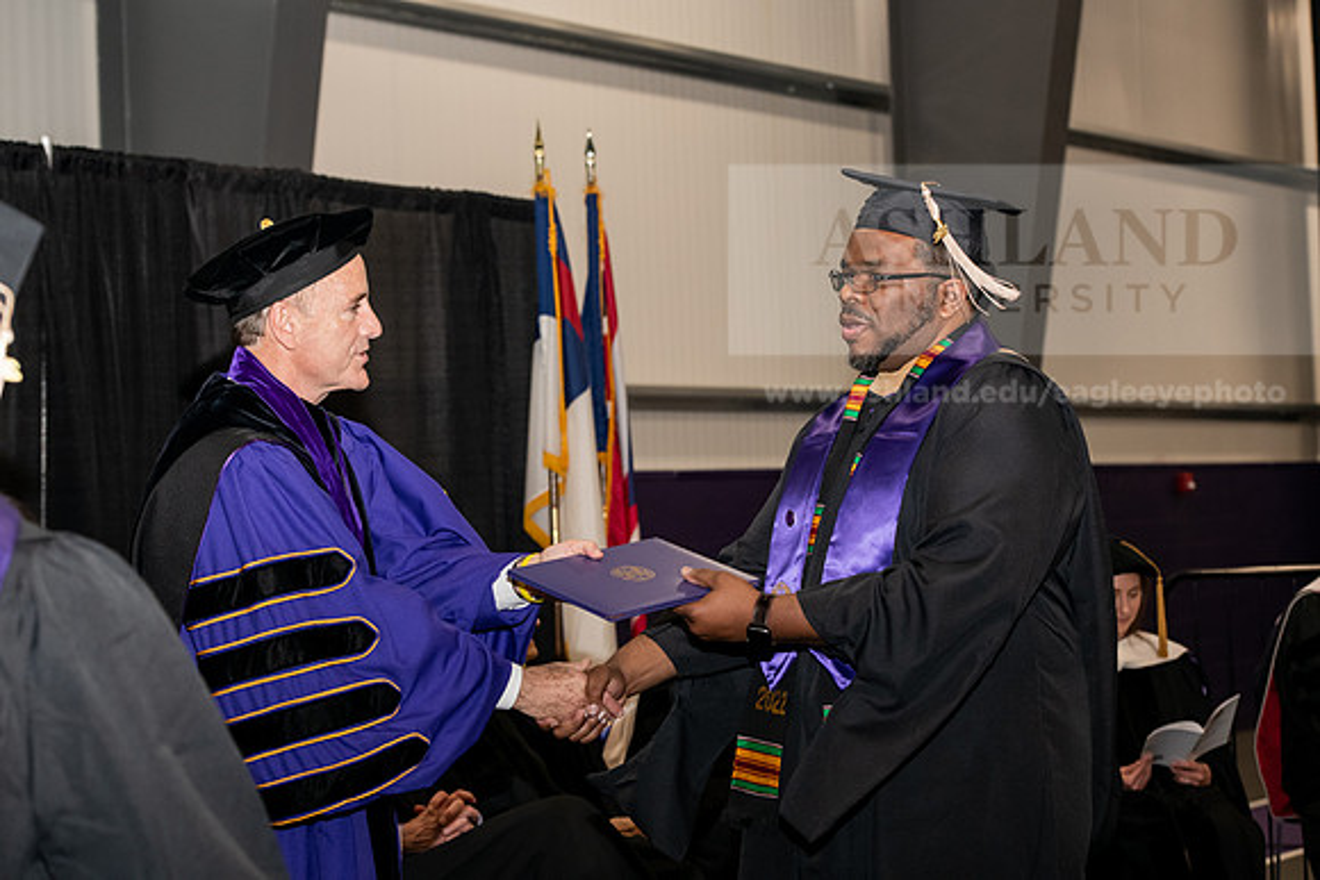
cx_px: 660
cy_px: 440
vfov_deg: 16.7
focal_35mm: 82
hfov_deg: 24.8
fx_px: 3007
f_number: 5.6
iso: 1600
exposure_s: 1/200
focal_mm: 82
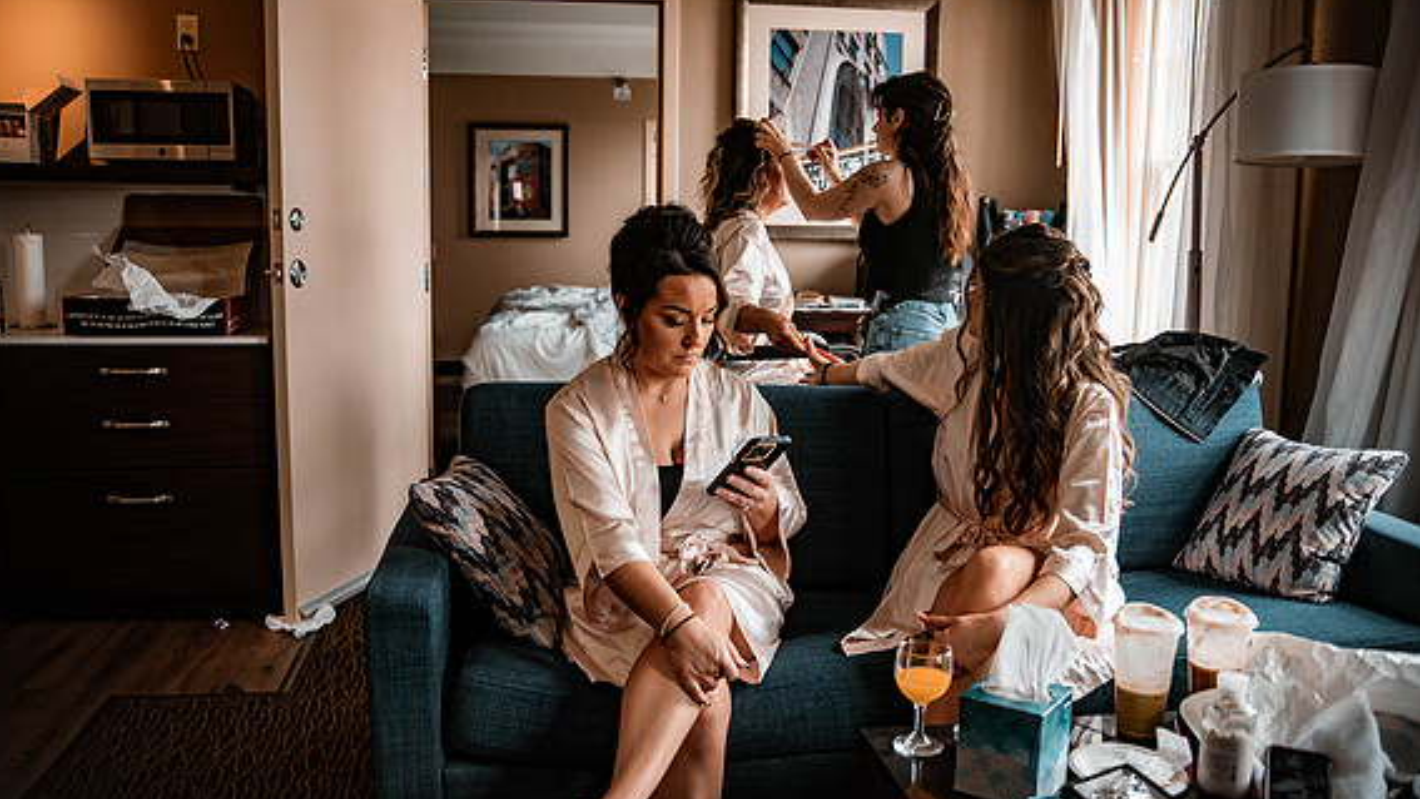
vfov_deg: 38.9
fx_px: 1130
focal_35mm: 30
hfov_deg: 64.3
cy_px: 392
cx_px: 696
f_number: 2.8
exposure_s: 1/125
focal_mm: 28
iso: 640
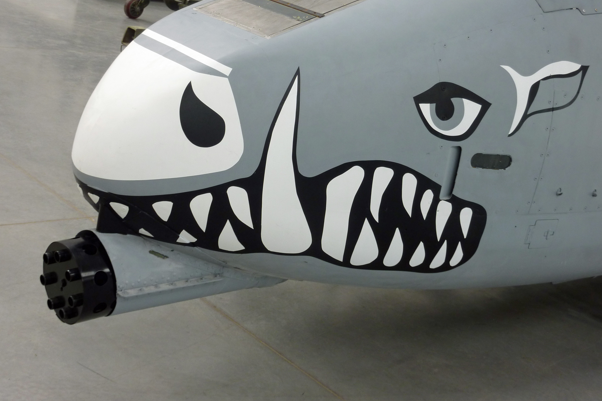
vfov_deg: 24.6
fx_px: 920
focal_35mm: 55
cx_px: 301
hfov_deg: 36.2
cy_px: 174
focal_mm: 8.5
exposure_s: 1/40
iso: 125
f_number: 3.8
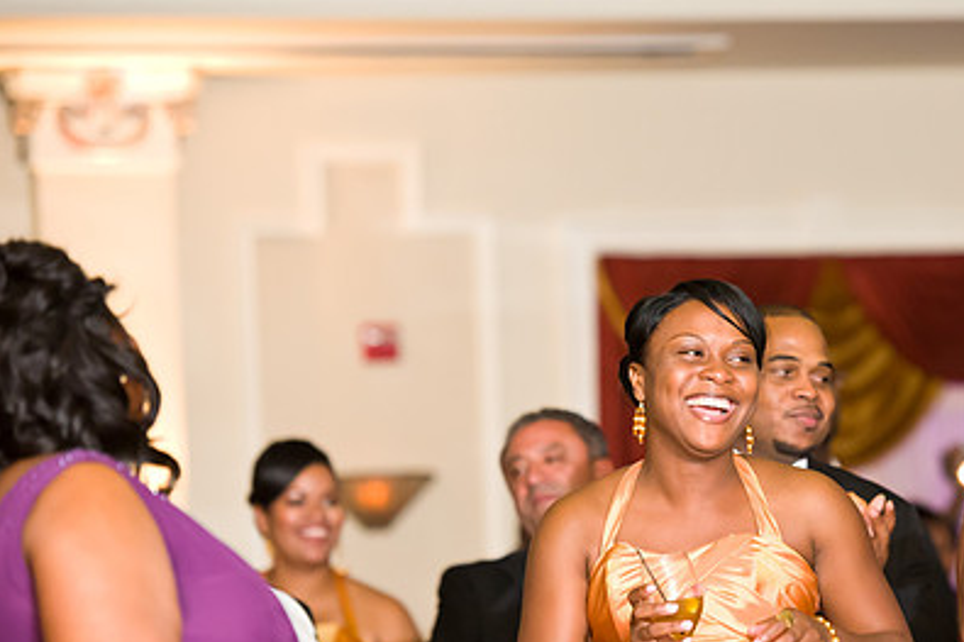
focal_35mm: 213
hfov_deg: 9.7
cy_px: 386
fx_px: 5701
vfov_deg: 6.4
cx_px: 686
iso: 3200
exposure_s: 1/125
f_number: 3.2
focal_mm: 145
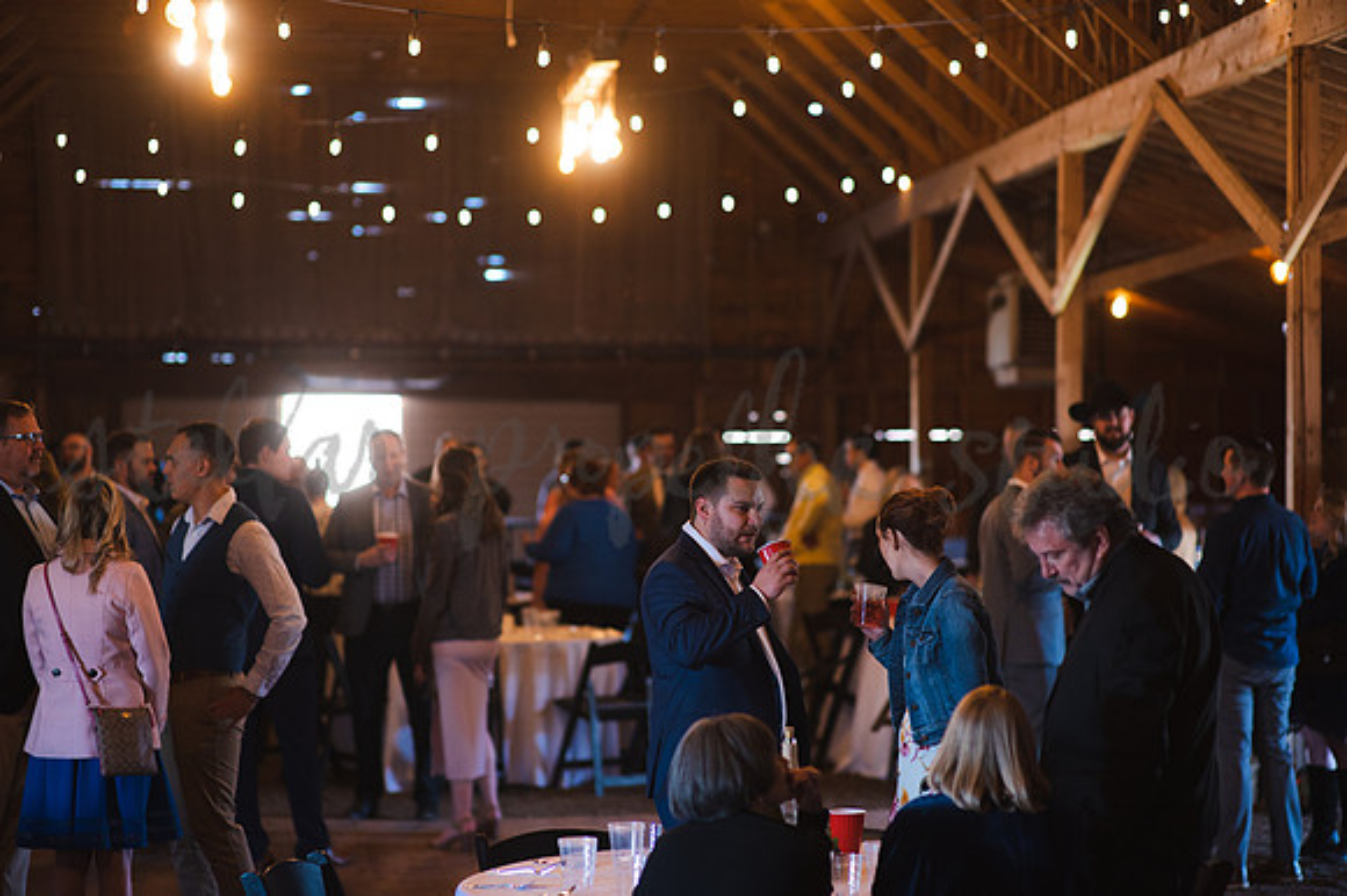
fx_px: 3178
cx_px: 674
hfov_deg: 23.9
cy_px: 448
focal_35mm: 85
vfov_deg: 16.1
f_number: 2
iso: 1600
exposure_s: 1/250
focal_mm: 85
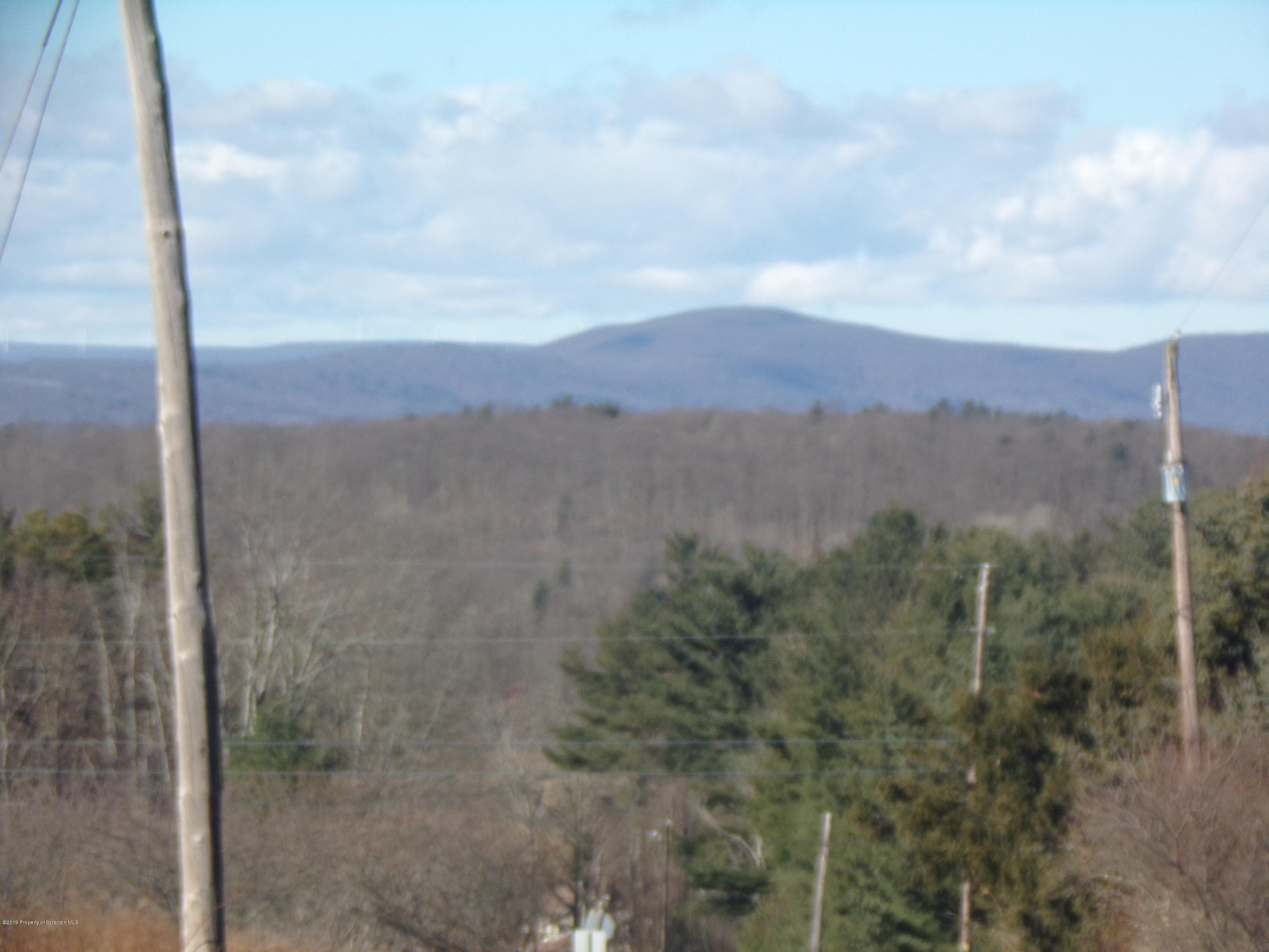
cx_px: 634
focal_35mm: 151
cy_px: 476
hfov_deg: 13.1
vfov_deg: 9.8
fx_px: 5536
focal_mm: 27.1
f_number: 4.9
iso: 80
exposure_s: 1/400
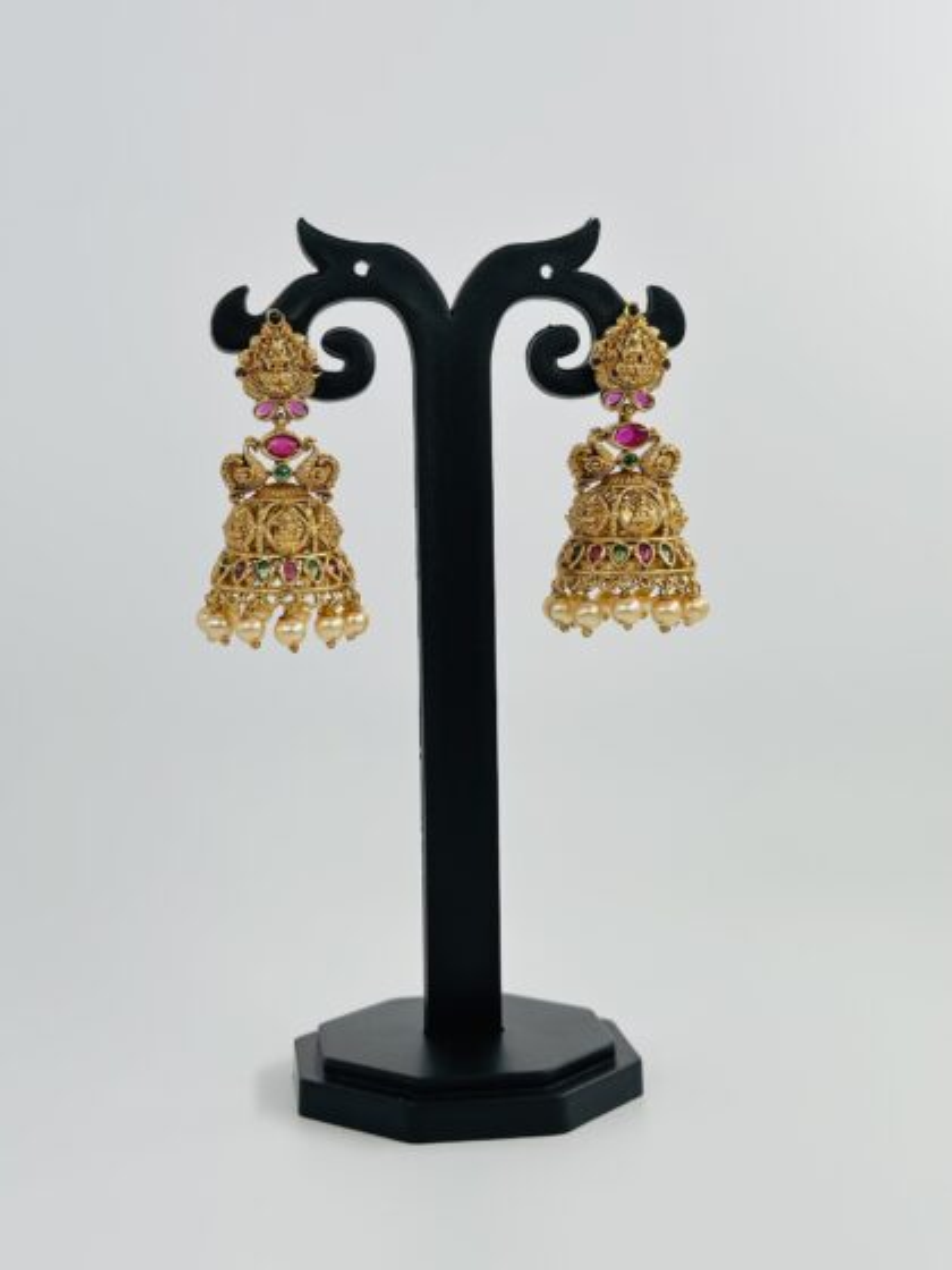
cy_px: 635
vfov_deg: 39.7
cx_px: 476
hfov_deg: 30.3
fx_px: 1760
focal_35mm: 48
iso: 80
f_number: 1.78
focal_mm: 6.86
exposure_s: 1/1751
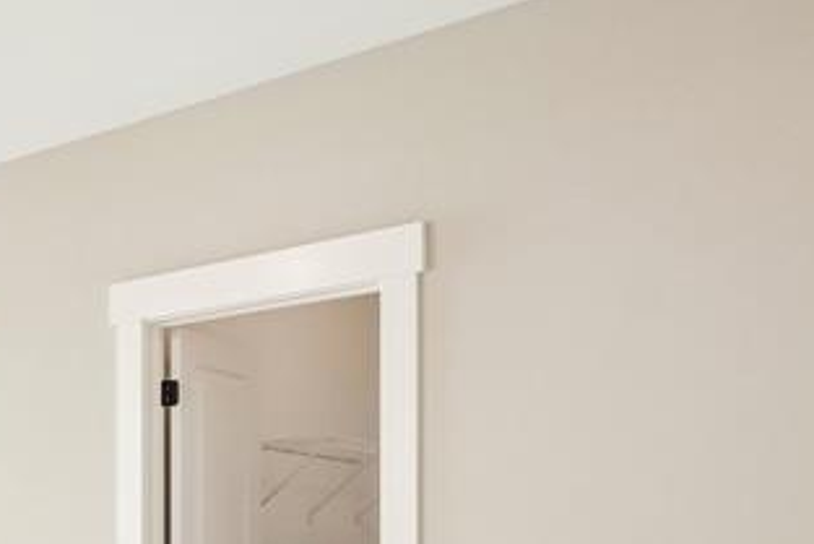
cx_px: -325
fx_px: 1108
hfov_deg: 29.4
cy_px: 591
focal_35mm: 49
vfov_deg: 25.6
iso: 250
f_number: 8
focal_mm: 10
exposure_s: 1/30
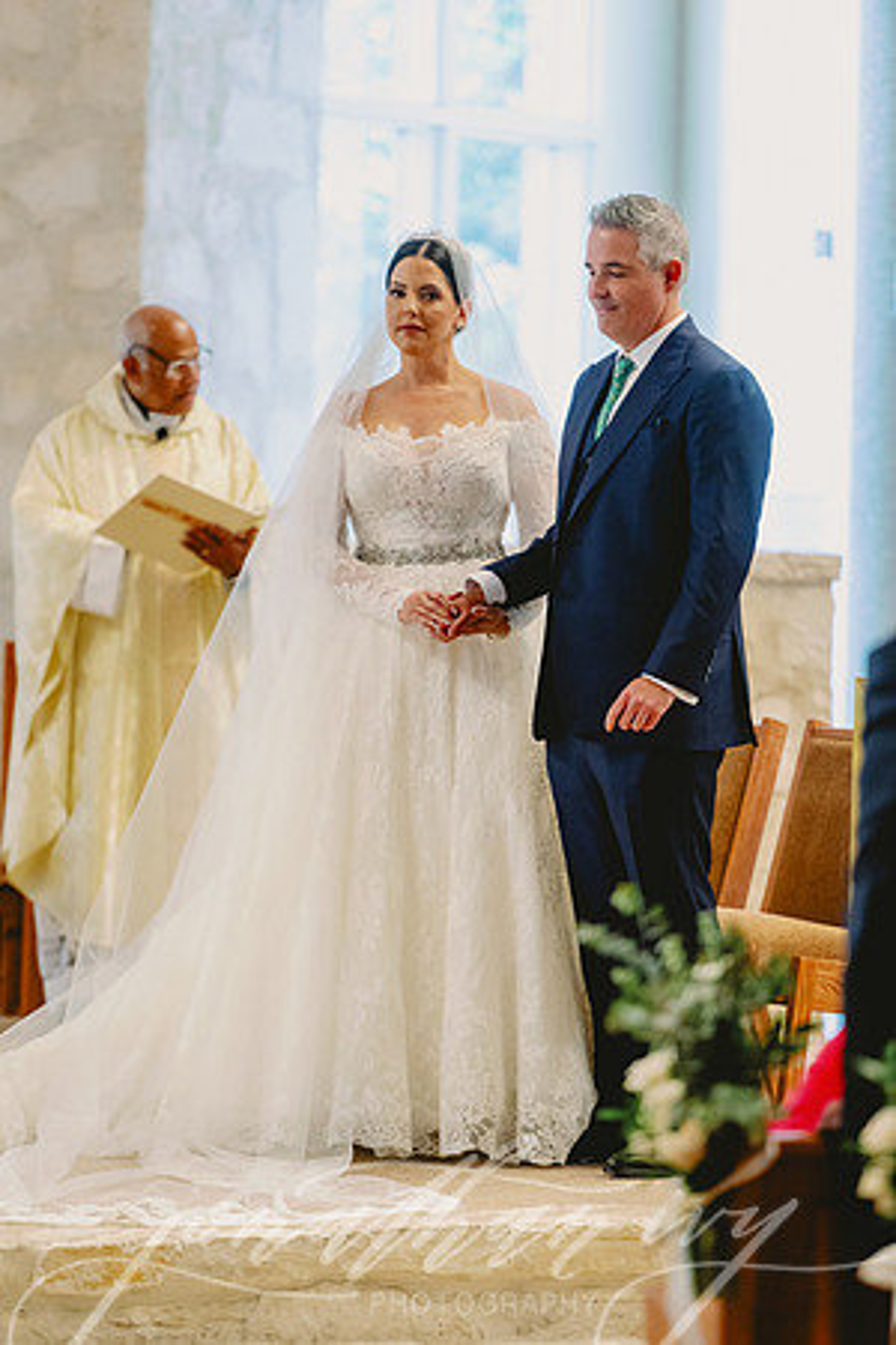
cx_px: 448
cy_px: 672
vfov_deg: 10.3
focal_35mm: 200
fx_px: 7466
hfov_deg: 6.9
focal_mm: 200
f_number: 2.8
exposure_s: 1/320
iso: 2500
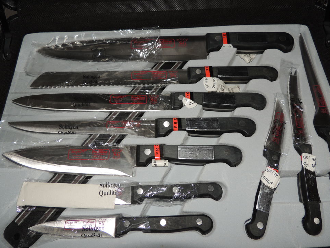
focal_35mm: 25
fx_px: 238
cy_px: 121
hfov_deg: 69.4
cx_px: 166
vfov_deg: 54.9
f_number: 3
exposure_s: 1/30
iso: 100
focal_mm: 4.3
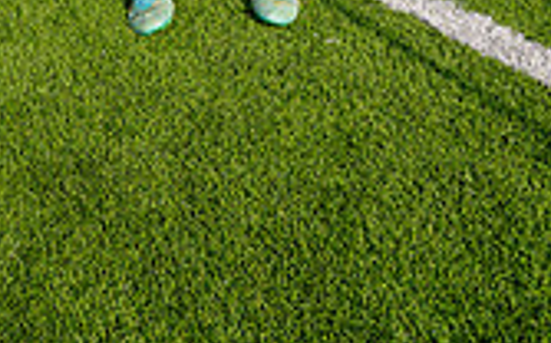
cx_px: 148
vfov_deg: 14.9
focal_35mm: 66
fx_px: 990
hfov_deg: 30.7
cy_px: -396
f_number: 7.1
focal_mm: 24
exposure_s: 1/125
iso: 50
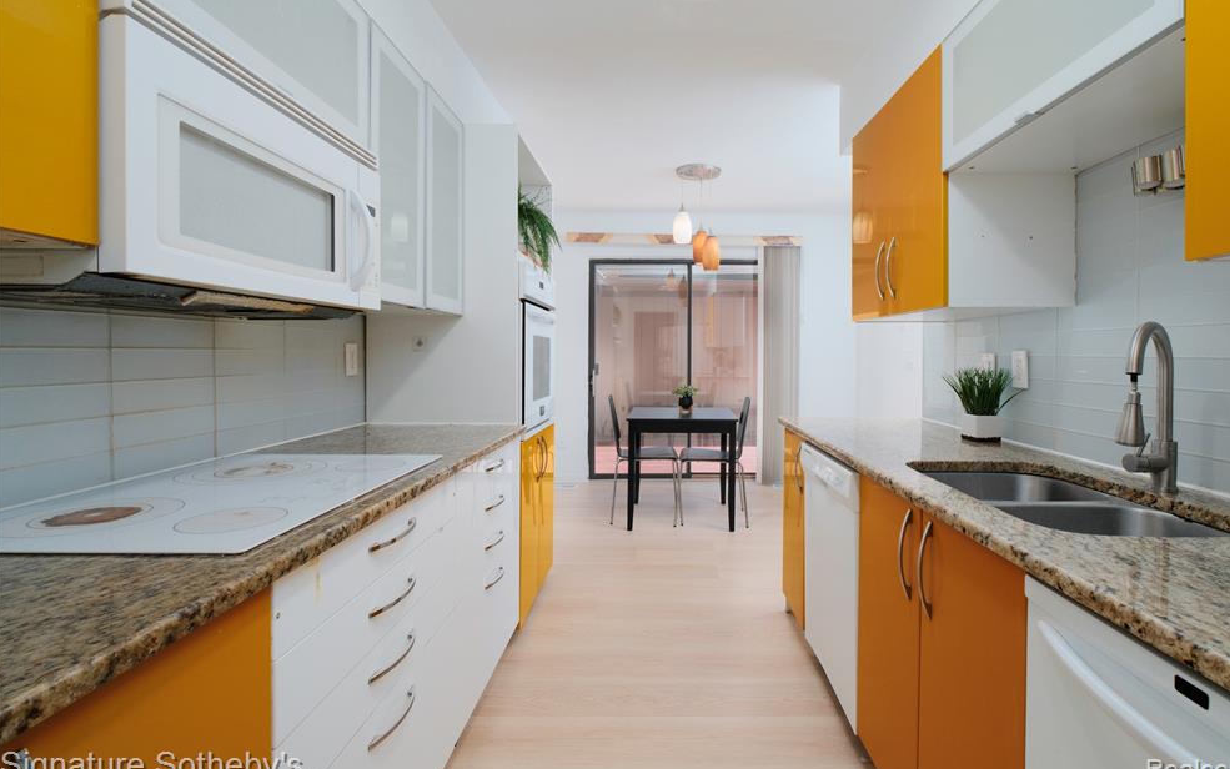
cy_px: 363
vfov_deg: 65.0
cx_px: 633
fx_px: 603
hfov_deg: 91.1
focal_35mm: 18
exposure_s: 1/250
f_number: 7.1
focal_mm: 11
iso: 640
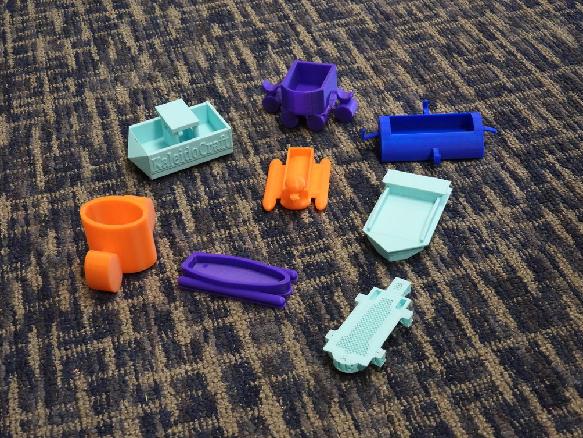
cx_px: 292
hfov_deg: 37.5
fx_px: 859
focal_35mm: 51
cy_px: 216
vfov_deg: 28.6
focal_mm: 8.9
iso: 400
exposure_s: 1/25
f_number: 3.5
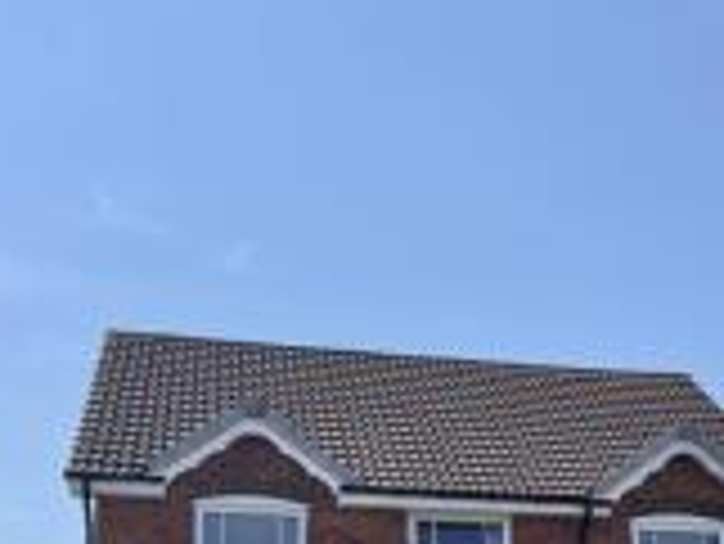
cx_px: 528
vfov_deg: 21.9
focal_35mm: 63
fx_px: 1319
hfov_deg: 30.3
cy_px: 623
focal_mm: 6.76
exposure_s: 1/6410
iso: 80
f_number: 1.78
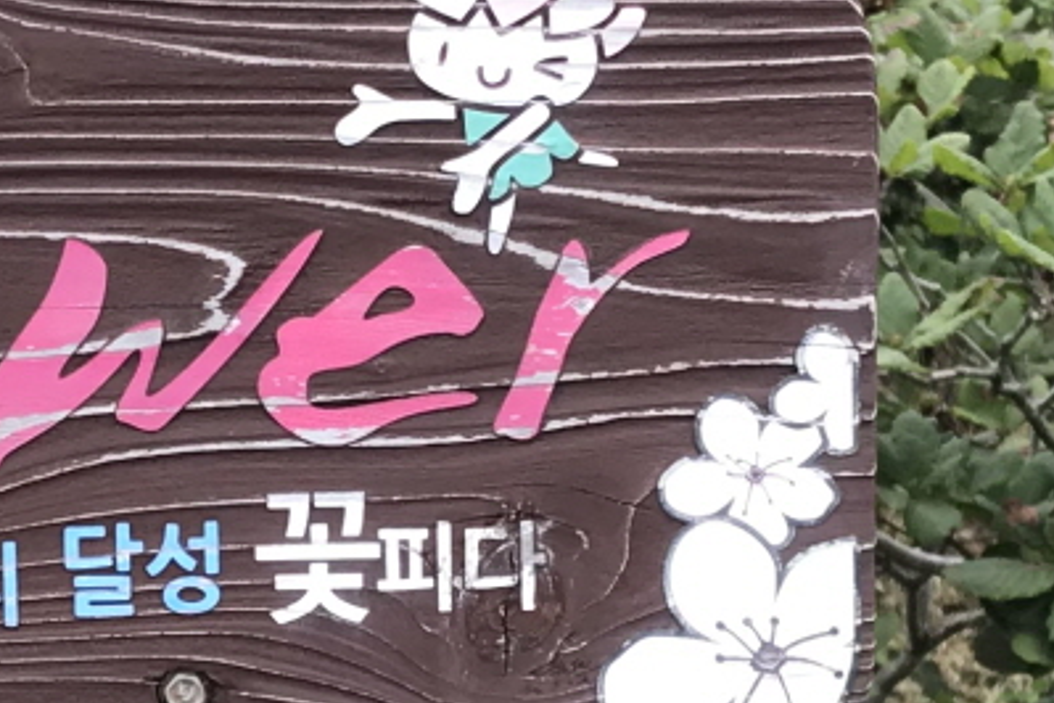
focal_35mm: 146
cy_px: 603
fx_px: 4274
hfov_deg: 13.9
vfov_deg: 9.4
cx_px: 129
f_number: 1.8
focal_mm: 3.99
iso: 25
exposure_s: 1/120
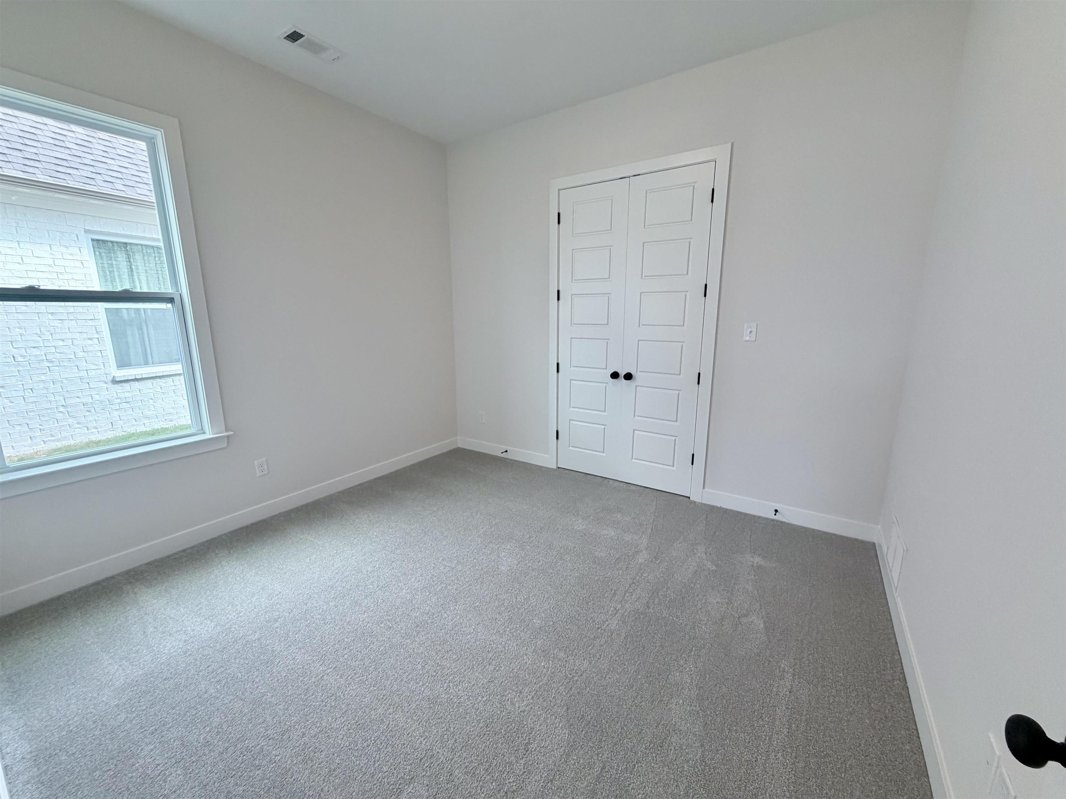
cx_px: 533
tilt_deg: -10.6
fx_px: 431
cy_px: 400
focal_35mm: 14
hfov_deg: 102.1
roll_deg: +1.2
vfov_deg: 85.7
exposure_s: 1/120
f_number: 2.2
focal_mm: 2.22
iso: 200
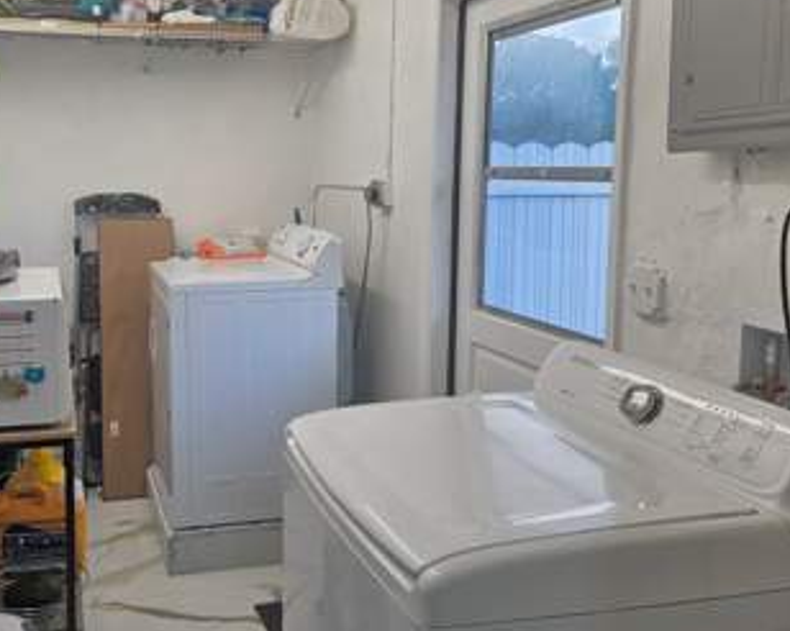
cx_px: 226
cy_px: 257
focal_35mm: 35
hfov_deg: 50.0
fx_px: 818
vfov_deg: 42.0
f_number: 1.8
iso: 40
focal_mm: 5.4
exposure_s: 1/120
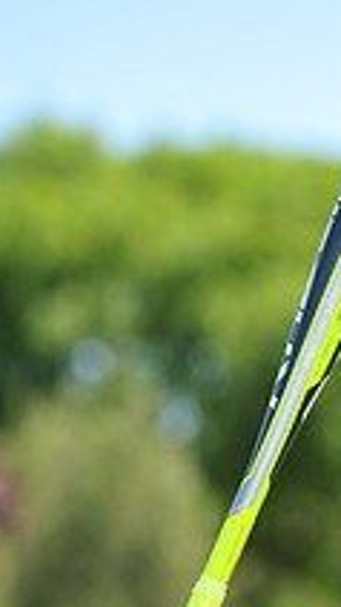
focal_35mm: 430
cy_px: 742
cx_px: 398
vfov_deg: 5.0
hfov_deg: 2.8
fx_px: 6923
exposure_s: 1/640
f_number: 4.5
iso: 200
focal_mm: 150
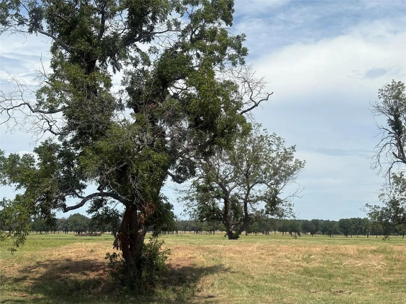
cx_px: 203
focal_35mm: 52
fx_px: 610
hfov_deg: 36.8
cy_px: 152
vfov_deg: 28.0
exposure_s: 1/4065
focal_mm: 5.96
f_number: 1.6
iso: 32
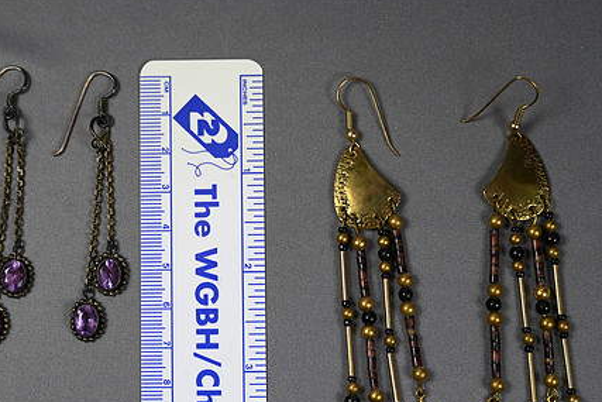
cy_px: 264
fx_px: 1522
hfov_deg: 22.3
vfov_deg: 15.0
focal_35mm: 91
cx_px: 223
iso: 400
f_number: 4
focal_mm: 67
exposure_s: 1/320
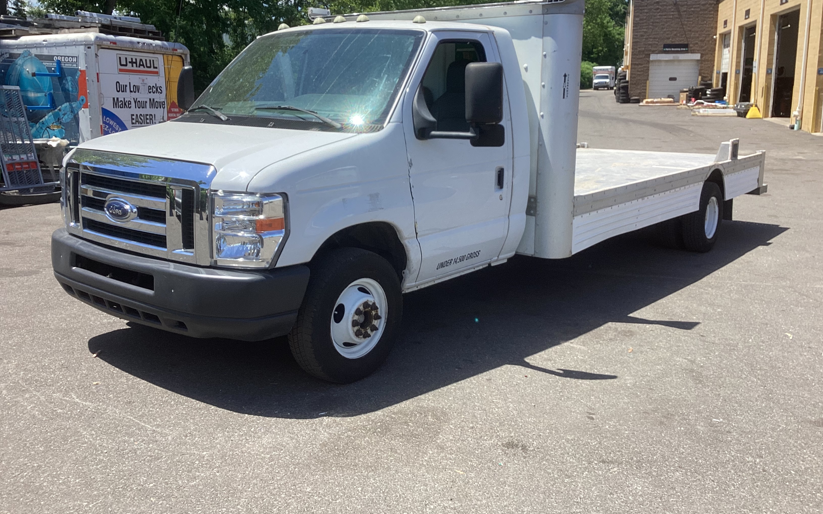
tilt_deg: -12.1
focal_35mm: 33
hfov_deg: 58.1
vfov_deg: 38.2
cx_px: 413
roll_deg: +1.2
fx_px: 740
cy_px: 218
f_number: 2.4
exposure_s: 1/895
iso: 25
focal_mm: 3.3
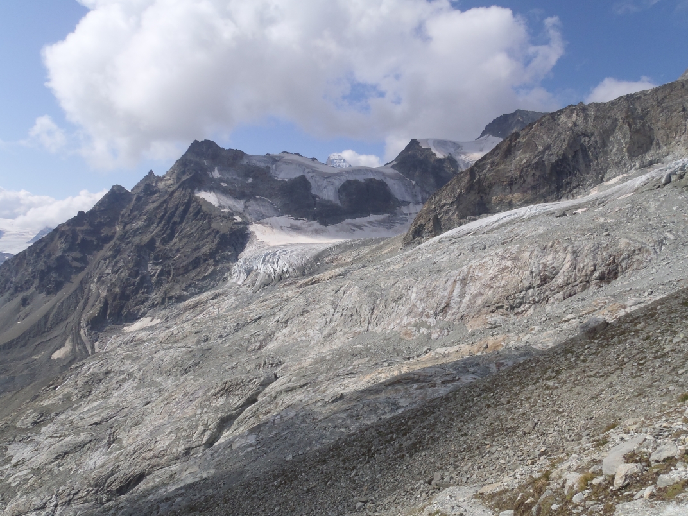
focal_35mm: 28
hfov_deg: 63.4
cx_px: 344
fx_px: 557
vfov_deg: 49.7
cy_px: 258
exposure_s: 1/640
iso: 80
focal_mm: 5
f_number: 5.6
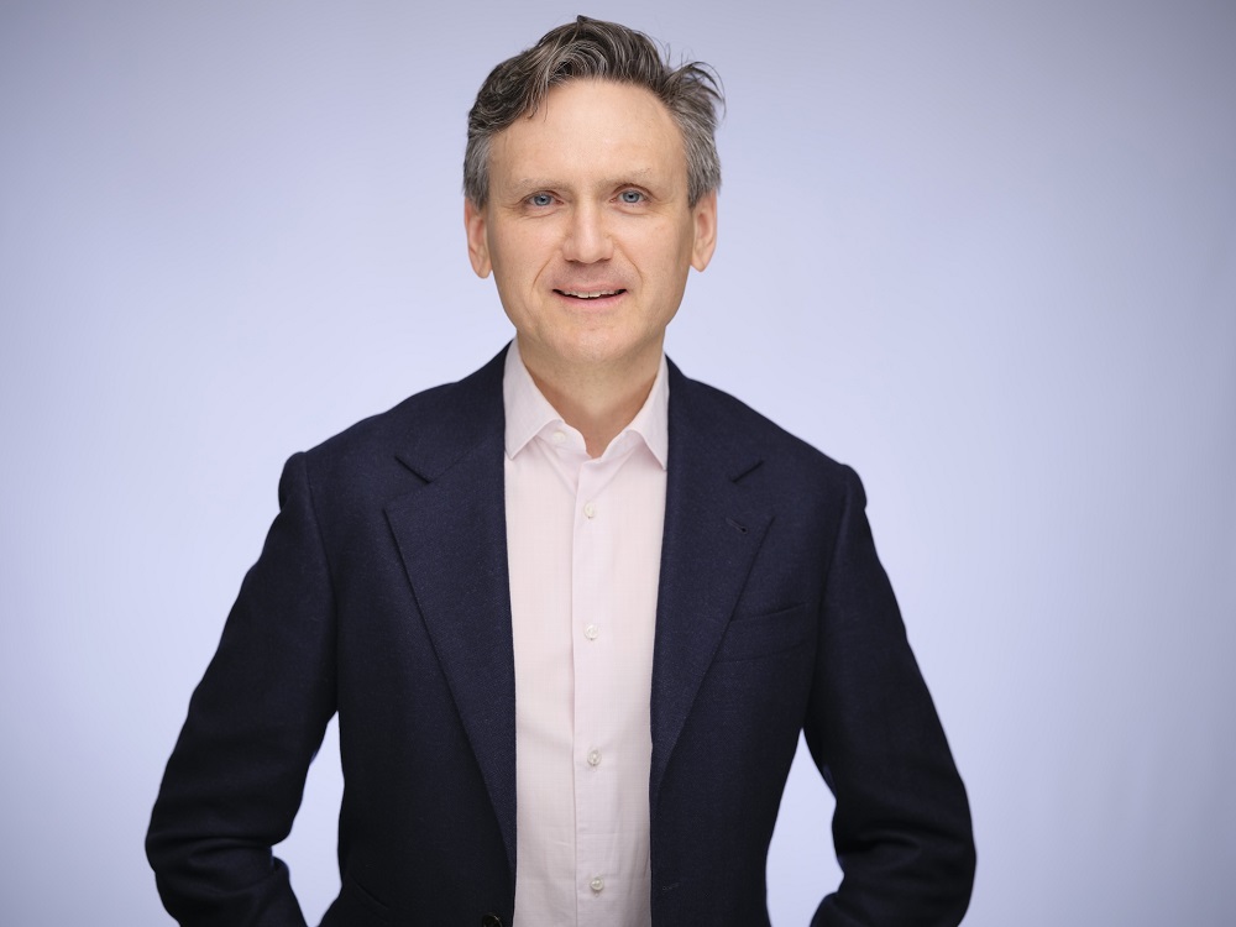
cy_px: 464
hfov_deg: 22.5
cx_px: 618
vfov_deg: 17.0
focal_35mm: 87
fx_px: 3106
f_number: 2.8
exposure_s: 1/250
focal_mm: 110
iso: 400
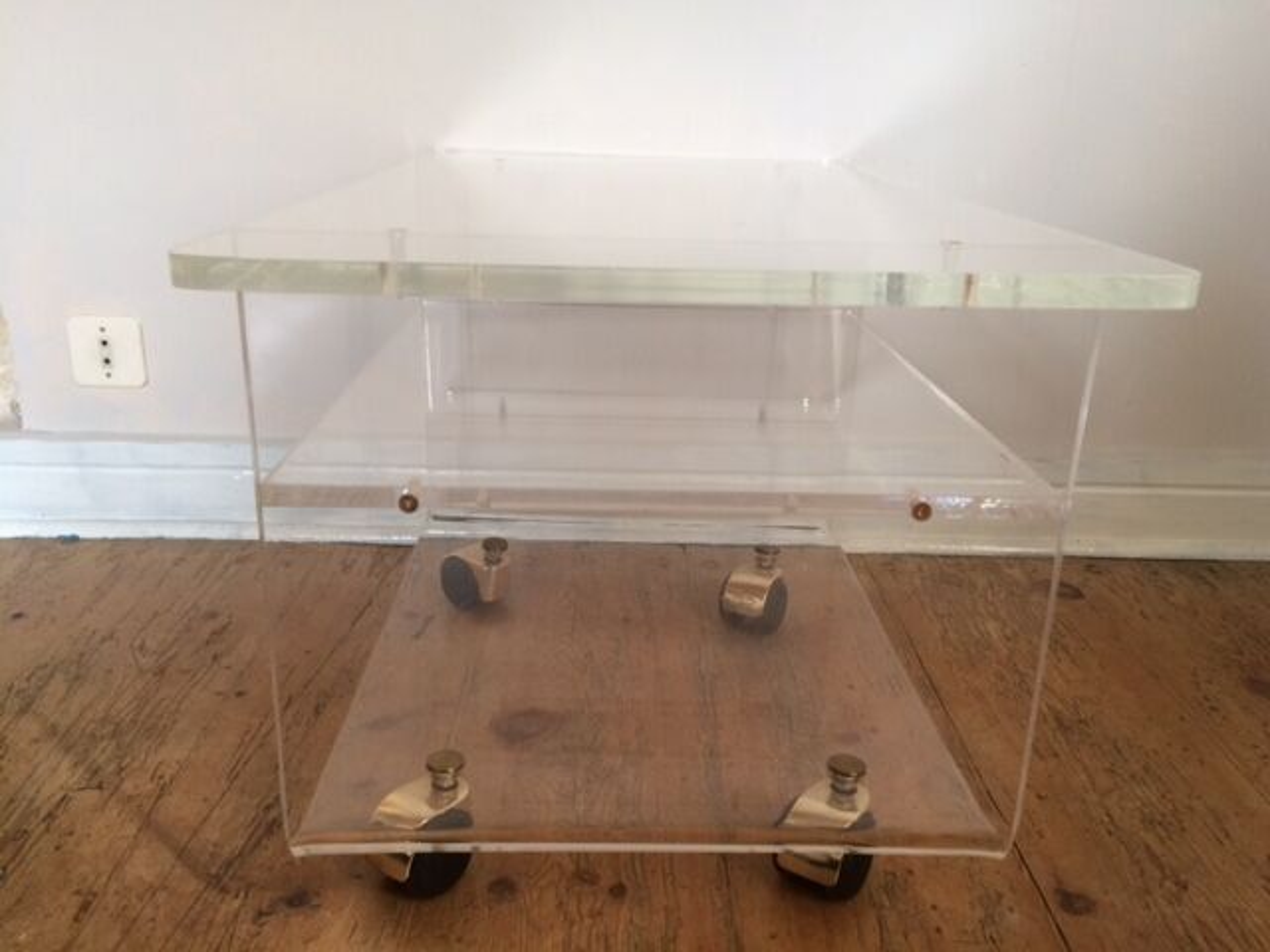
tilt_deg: -20.1
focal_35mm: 29
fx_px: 1064
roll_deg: -1.5
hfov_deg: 61.7
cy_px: 476
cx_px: 635
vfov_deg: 48.2
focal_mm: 4.15
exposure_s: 1/33
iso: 100
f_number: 2.2
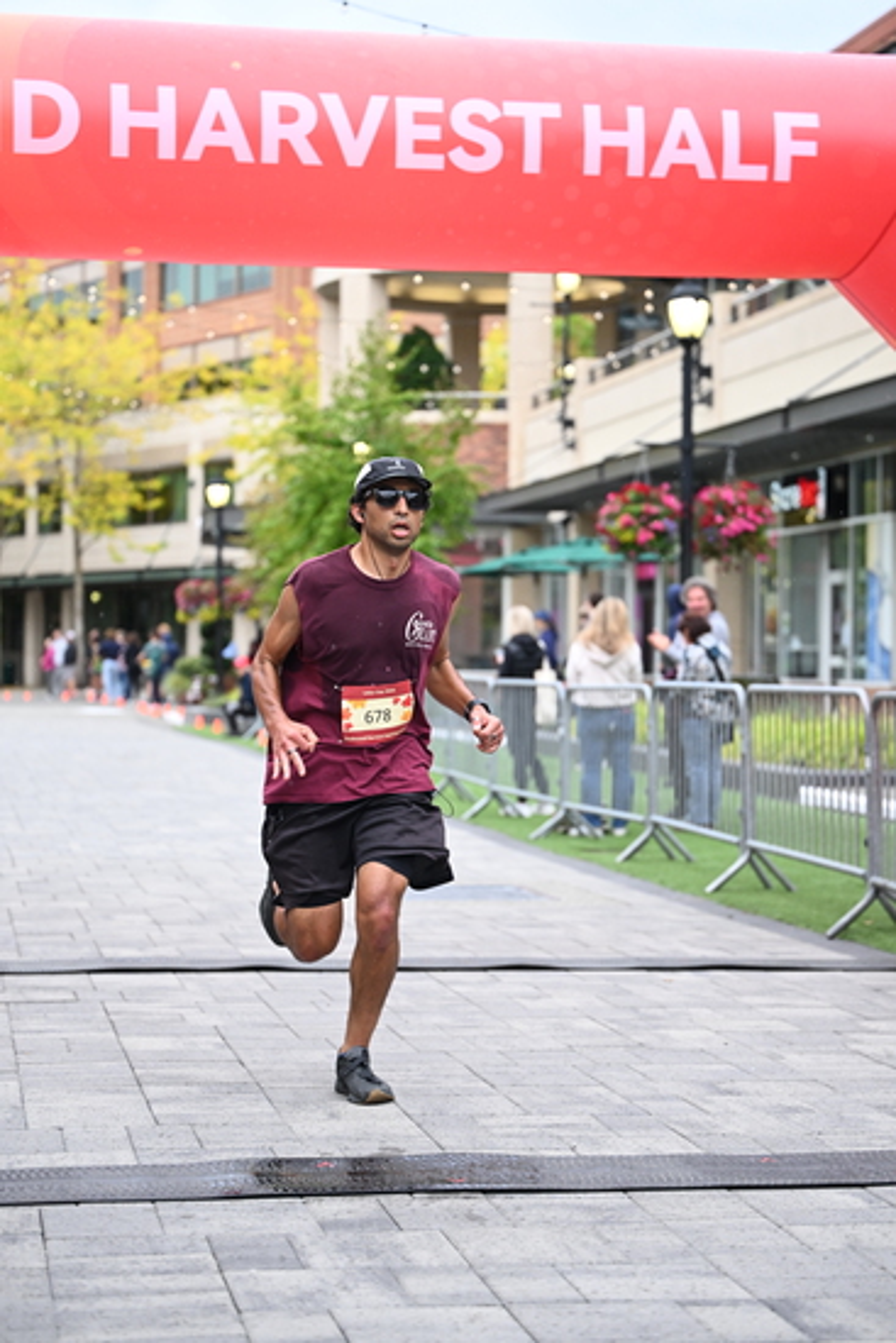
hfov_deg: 19.5
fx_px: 2611
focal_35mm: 70
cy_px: 672
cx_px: 448
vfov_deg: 28.8
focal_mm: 70
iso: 1250
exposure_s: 1/1250
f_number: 2.8
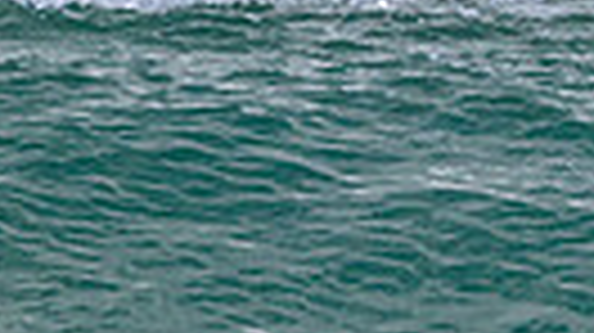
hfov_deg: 0.9
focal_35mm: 2491
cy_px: 124
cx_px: 1148
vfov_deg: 0.5
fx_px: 39203
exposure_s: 1/1600
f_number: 11
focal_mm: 540
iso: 2500
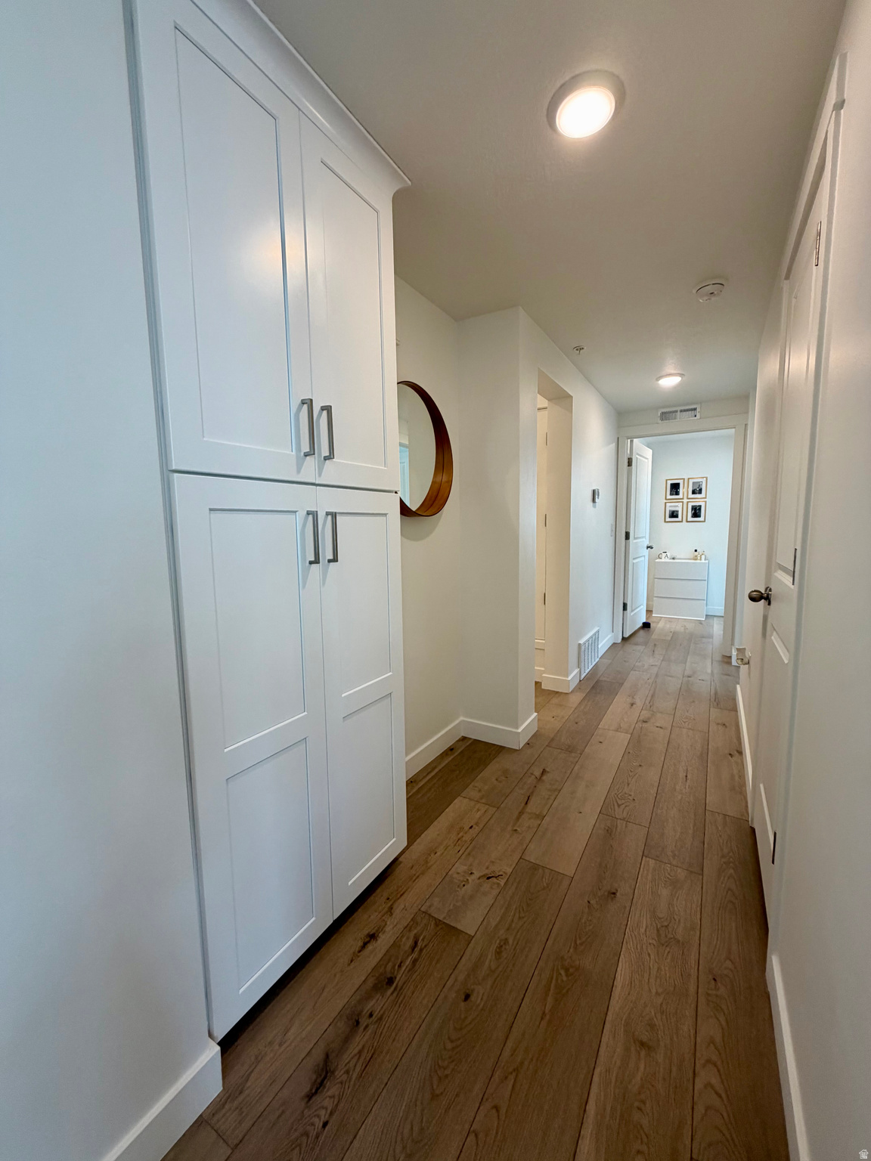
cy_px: 580
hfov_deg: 85.7
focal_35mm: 14
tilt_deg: -6.6
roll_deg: +2.1
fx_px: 470
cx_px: 436
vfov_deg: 102.1
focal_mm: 2.22
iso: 160
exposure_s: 1/120
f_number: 2.2
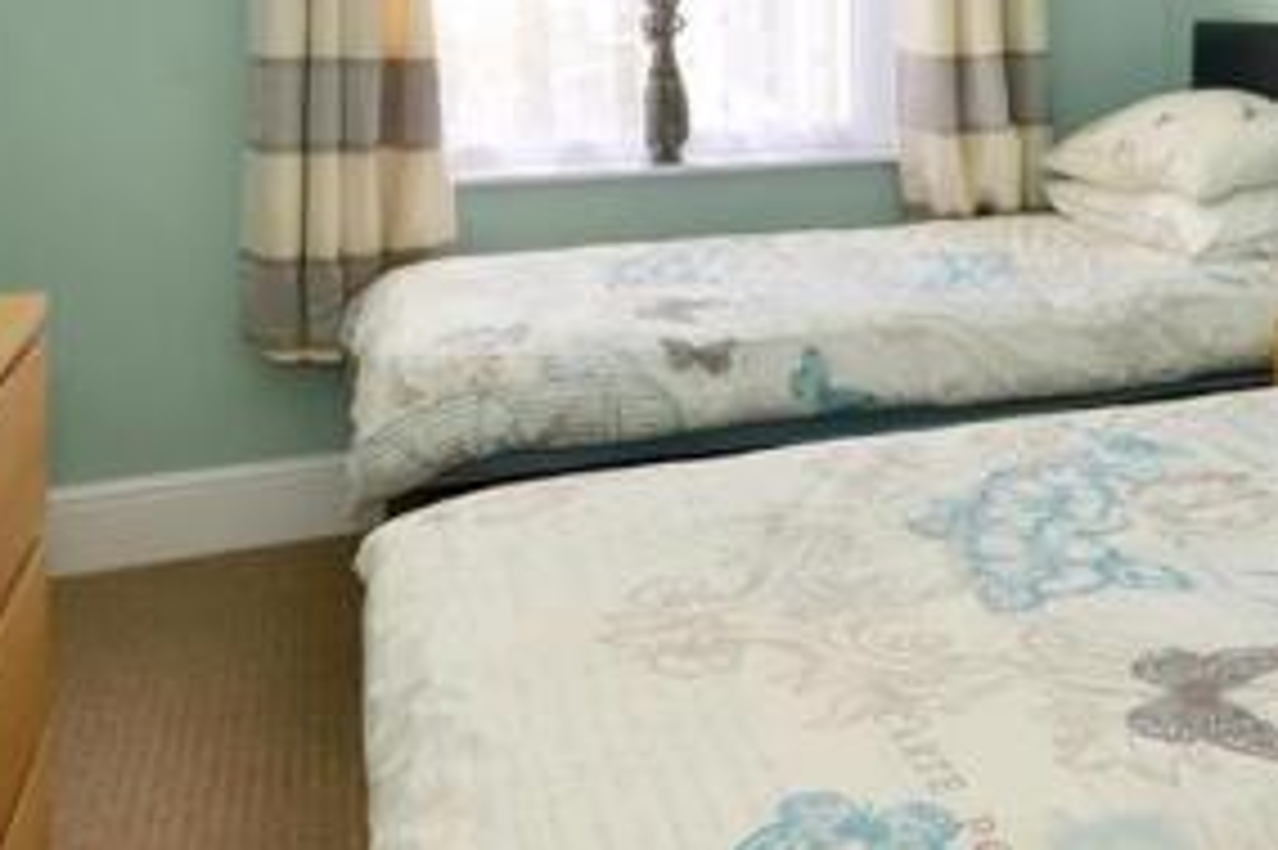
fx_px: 1354
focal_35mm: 38
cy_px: 115
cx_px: 981
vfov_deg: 33.4
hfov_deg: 48.3
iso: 200
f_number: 11
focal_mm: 11
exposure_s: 1/15
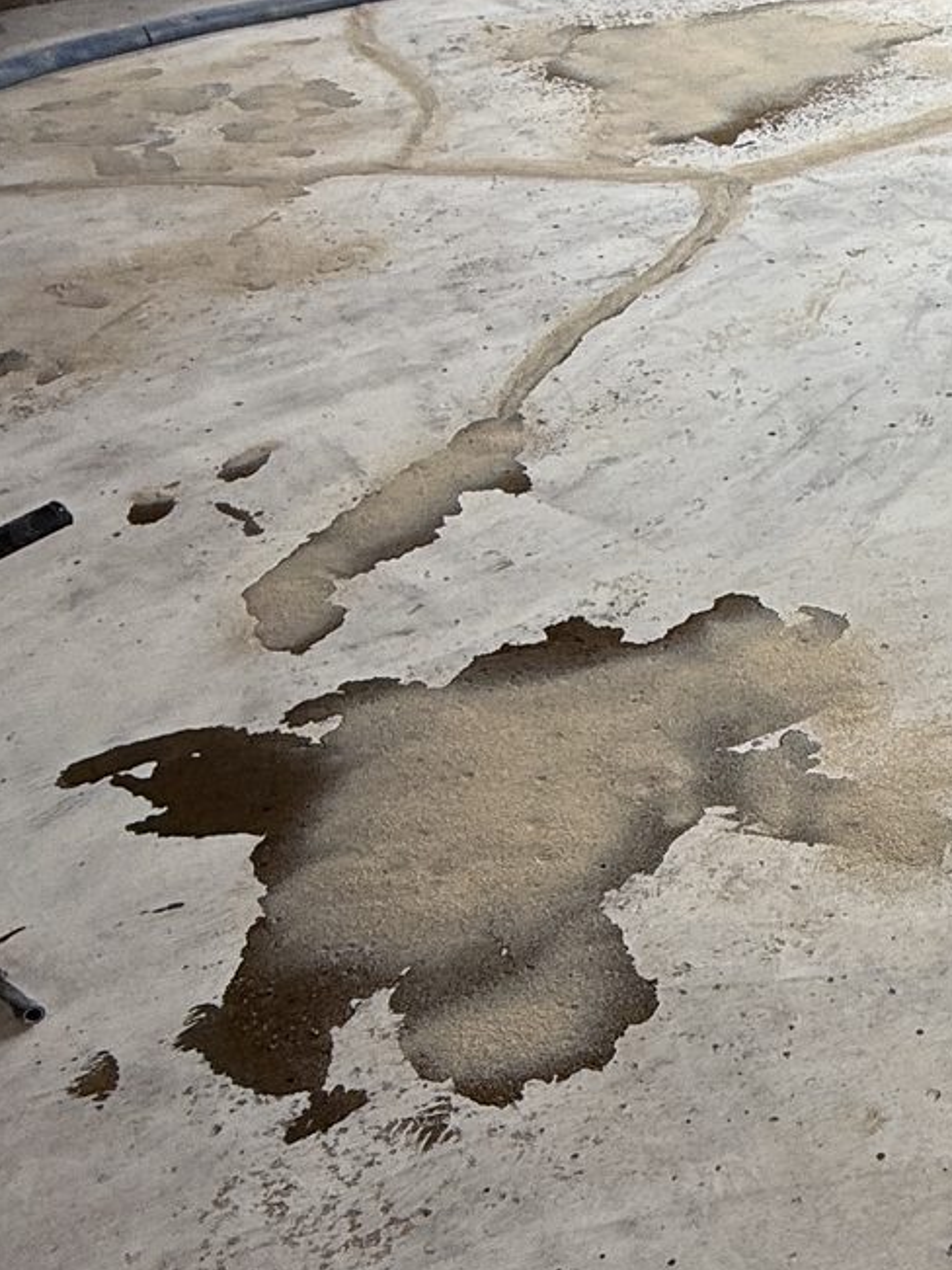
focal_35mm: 43
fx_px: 1577
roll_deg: -1.8
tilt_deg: -42.1
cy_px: 794
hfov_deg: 28.2
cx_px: 1208
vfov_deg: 43.5
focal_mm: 2.22
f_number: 2.2
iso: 50
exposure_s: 1/99
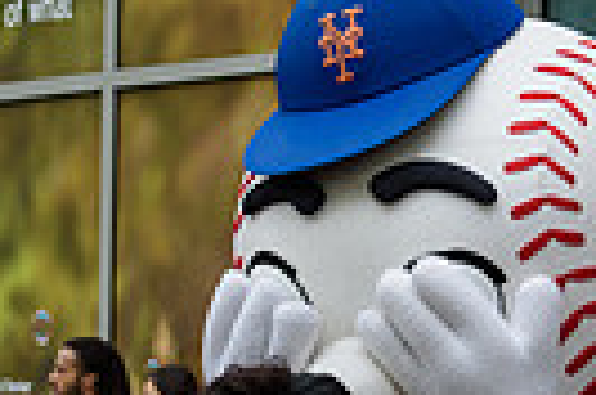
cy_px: 307
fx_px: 2890
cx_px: 403
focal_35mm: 175
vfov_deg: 7.8
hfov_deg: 11.8
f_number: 4
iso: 200
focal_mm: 40
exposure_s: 1/250
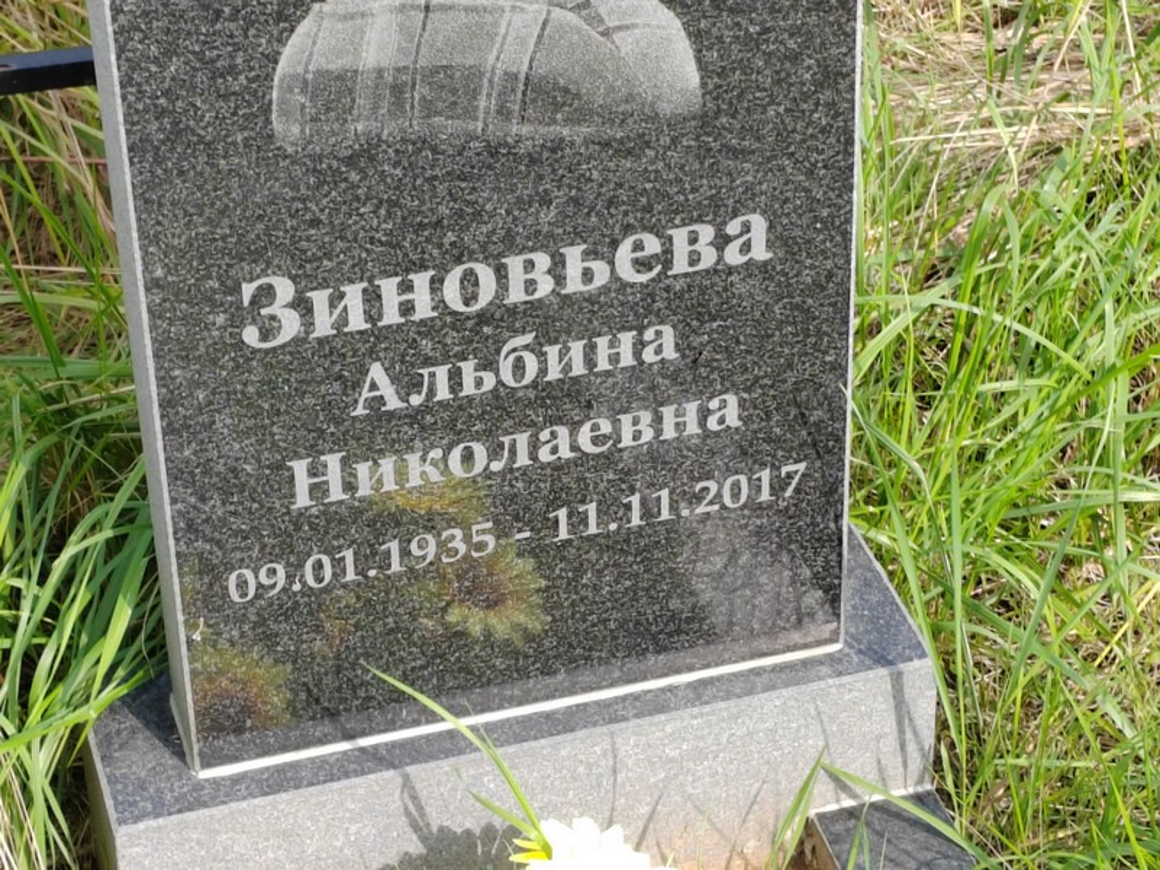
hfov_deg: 19.8
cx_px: 580
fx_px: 3318
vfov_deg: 14.9
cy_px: 435
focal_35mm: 99
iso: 100
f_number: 1.9
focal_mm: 5.52
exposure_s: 1/280
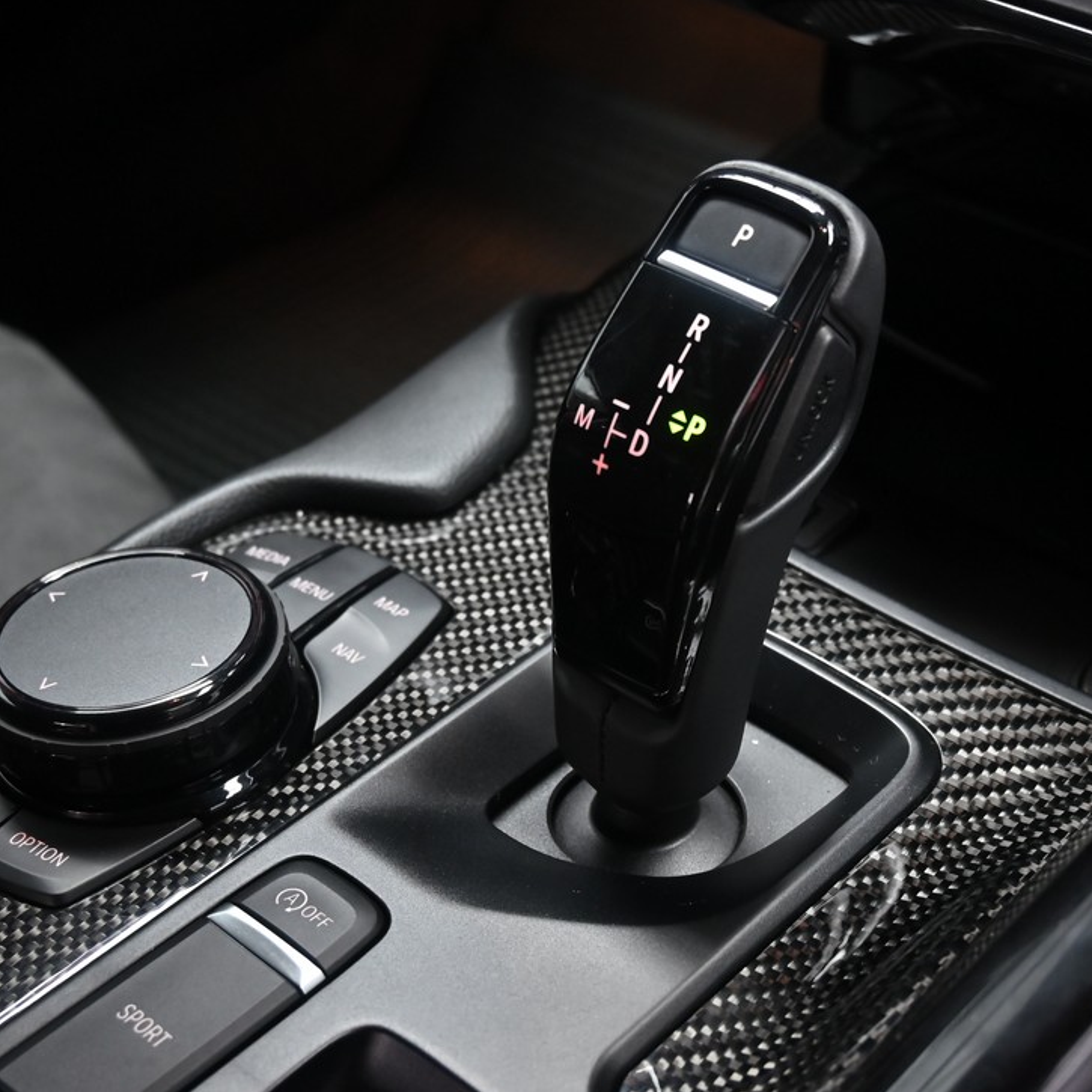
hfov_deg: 29.5
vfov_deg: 29.6
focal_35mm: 58
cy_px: 548
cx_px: 634
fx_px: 2070
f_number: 5.6
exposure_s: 1/30
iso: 800
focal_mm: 30
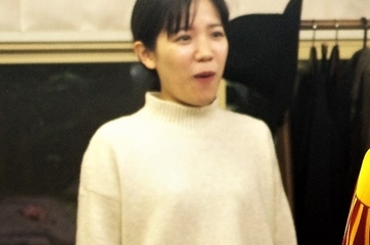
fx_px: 2042
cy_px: 62
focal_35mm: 199
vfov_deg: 6.9
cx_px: 572
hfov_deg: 10.0
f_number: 4.5
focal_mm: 40
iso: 800
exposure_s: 1/90
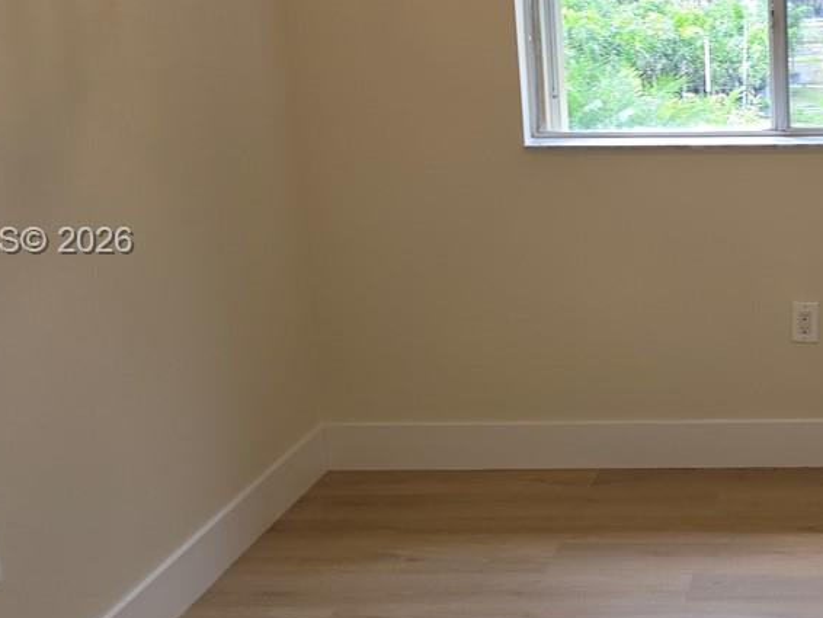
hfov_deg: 27.9
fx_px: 1546
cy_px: 243
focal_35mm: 65
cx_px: 843
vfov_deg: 22.6
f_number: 1.4
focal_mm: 6.5
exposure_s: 1/120
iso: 16
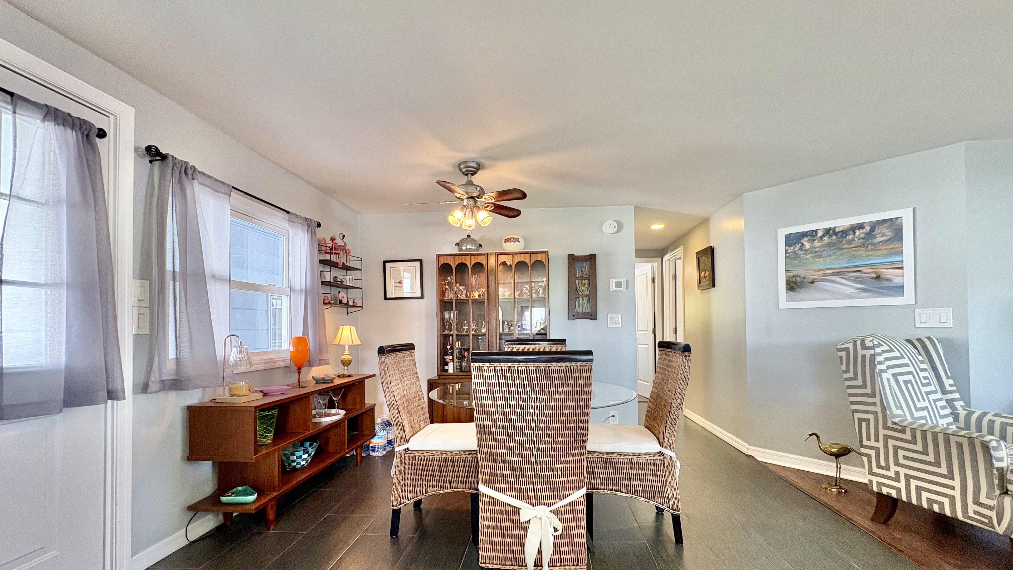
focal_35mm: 16
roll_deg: +1.4
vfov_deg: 66.8
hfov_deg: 99.4
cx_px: 514
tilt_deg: +1.2
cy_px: 319
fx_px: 430
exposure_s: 1/60
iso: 200
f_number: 2.2
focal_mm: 2.22
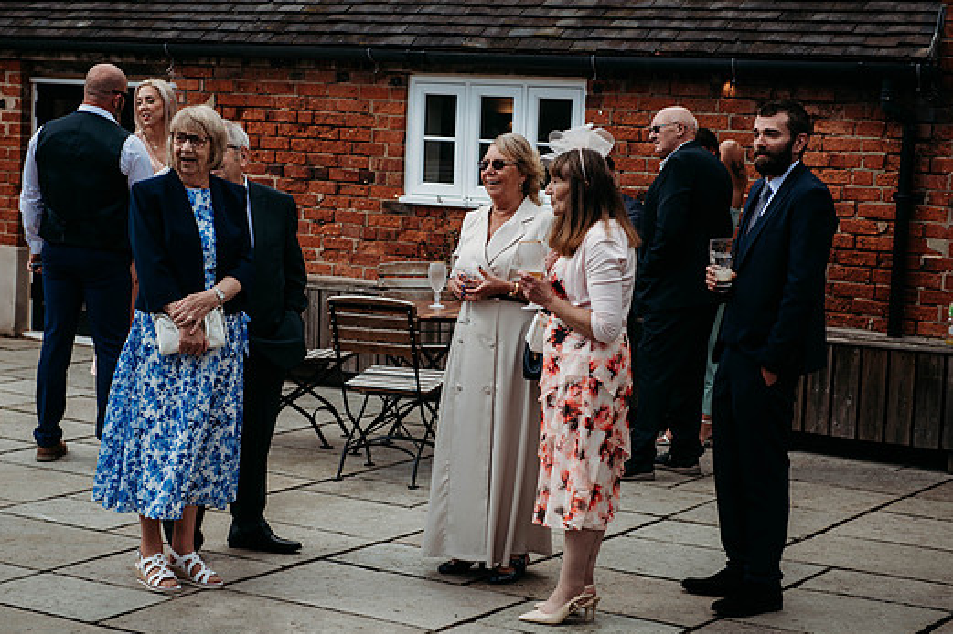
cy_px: 310
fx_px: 2064
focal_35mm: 78
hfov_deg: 26.0
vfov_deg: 17.5
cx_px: 450
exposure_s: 1/640
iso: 64
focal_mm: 70
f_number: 5
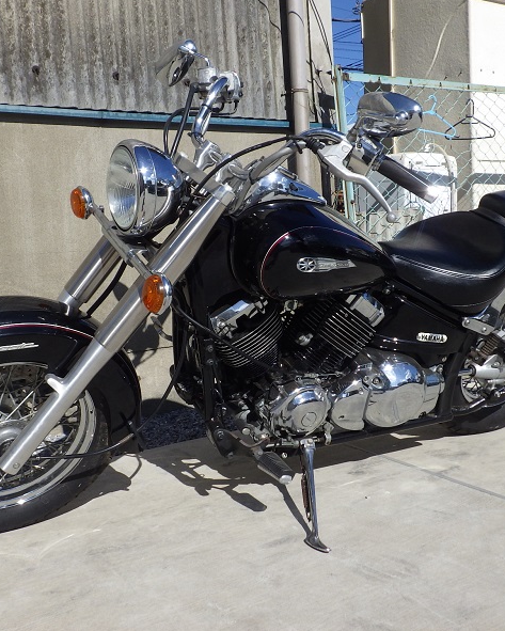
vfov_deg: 49.1
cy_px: 316
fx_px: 691
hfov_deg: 40.1
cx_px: 247
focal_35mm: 37
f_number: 4.2
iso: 125
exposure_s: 1/1250
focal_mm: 5
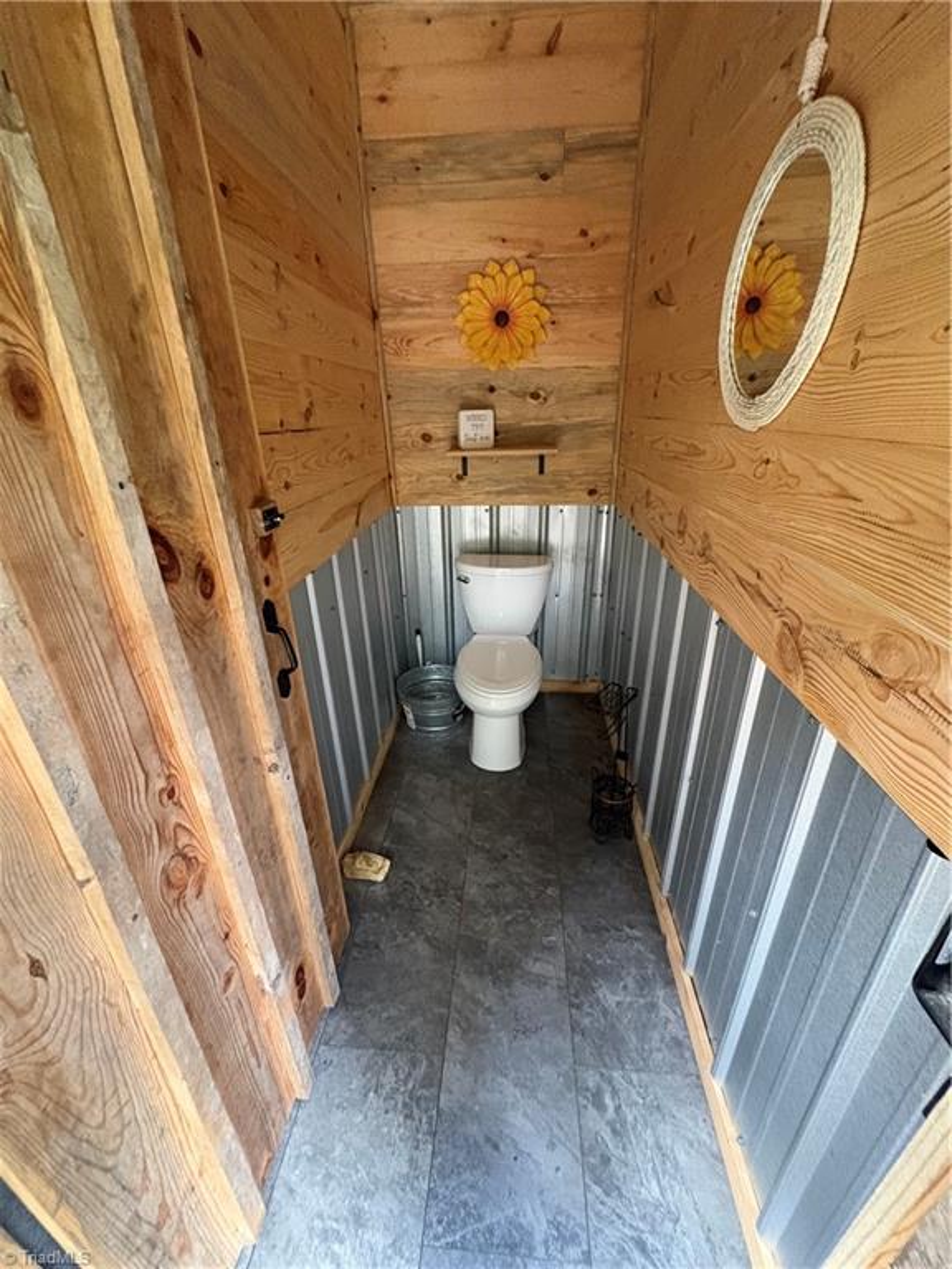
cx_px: 476
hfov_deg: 85.7
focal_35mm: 14
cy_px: 634
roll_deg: +2.9
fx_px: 513
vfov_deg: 102.1
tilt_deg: -19.2
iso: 1000
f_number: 2.2
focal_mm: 2.22
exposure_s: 1/60
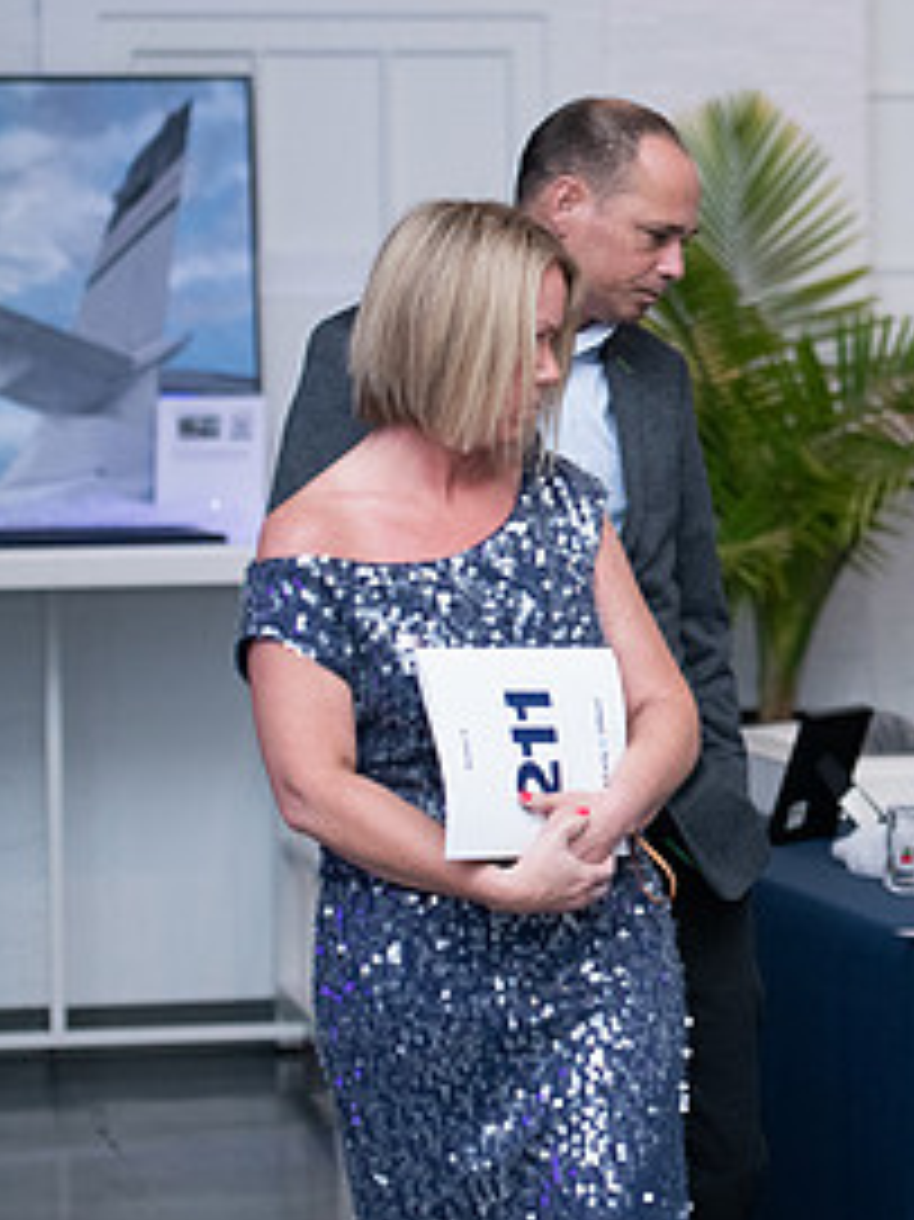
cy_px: 529
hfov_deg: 9.4
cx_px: 928
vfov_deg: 12.7
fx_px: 5496
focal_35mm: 156
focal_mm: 75
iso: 1600
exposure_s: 1/200
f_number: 2.8
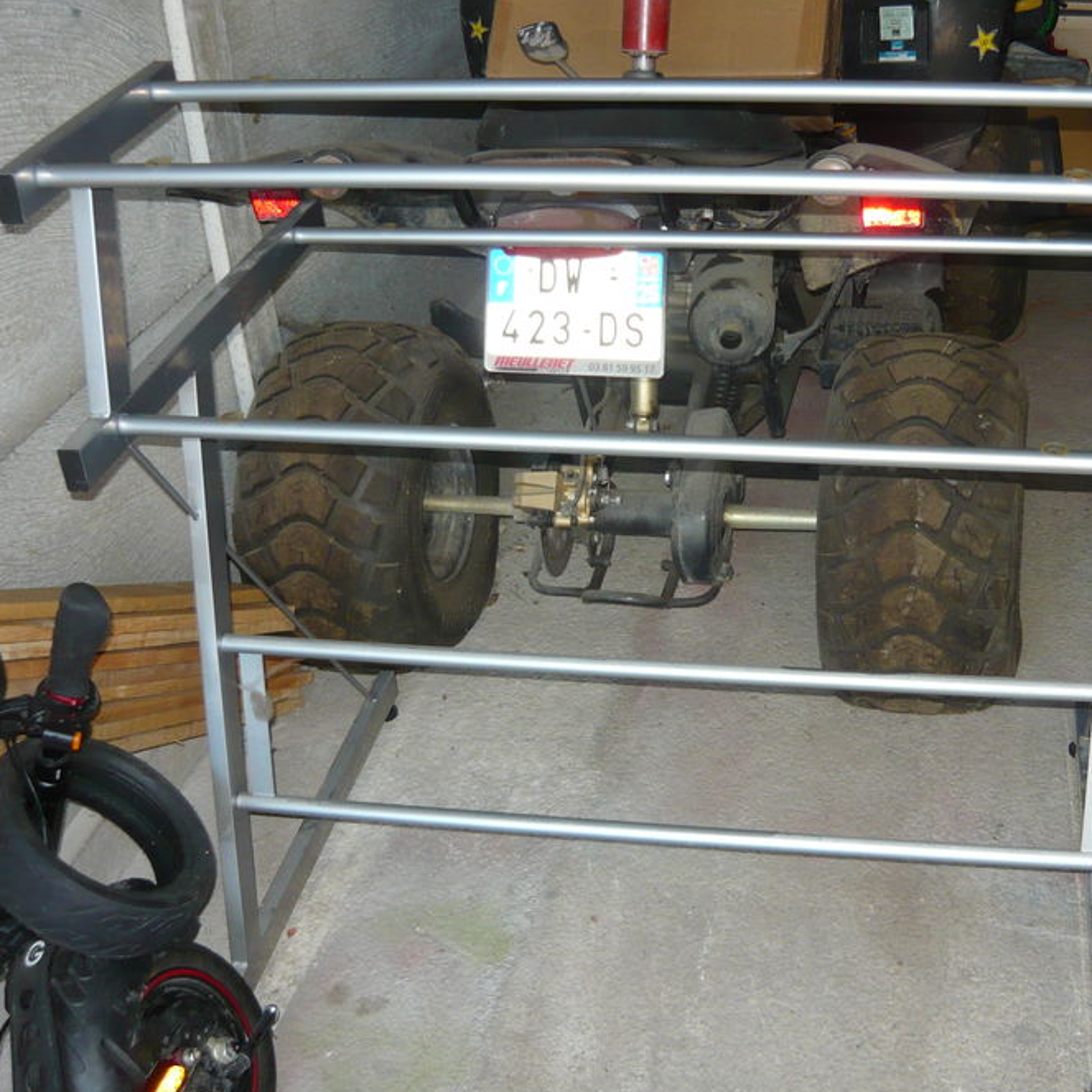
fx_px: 1570
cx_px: 679
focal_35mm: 44
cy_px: 492
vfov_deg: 38.3
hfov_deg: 38.1
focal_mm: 5.5
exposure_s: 1/30
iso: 160
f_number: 2.8
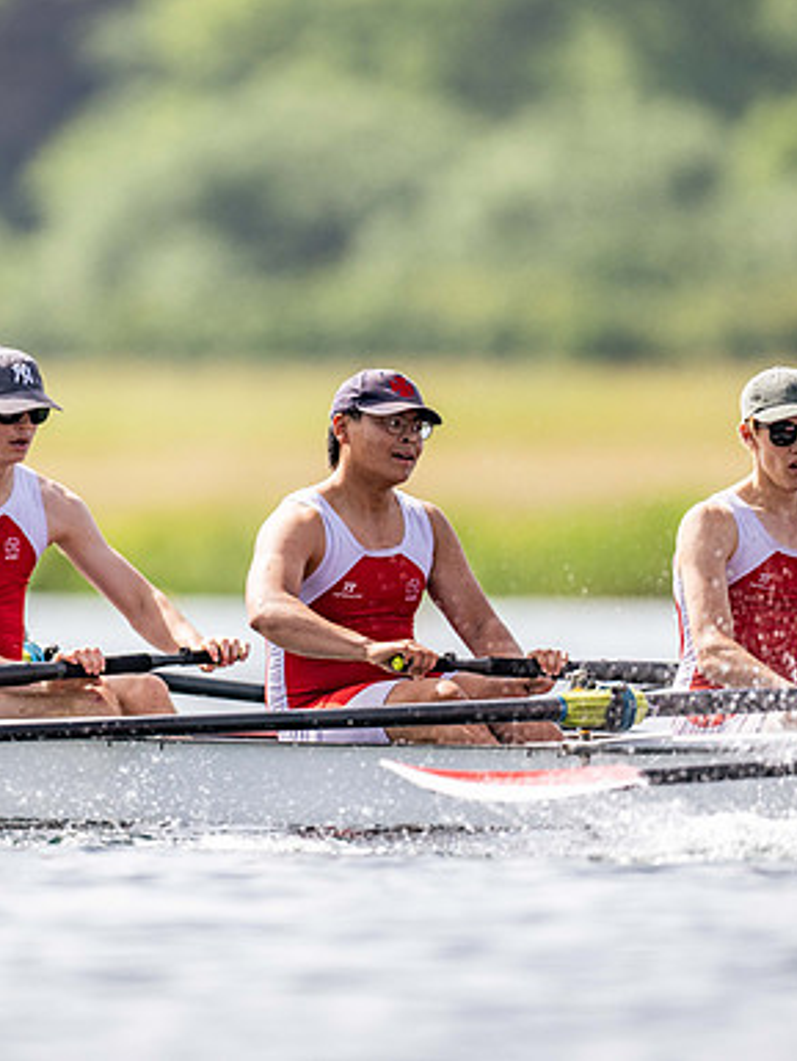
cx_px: 334
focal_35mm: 870
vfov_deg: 2.3
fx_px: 26693
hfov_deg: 1.7
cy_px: 530
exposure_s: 1/2500
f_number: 4
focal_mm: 600
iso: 220
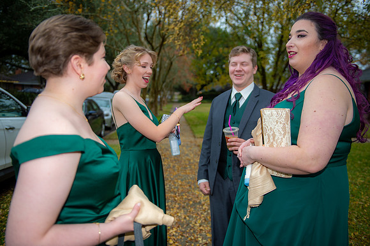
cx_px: 185
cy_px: 123
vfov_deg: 41.1
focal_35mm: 32
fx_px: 329
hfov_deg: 58.7
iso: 320
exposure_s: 1/800
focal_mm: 32
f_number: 2.8
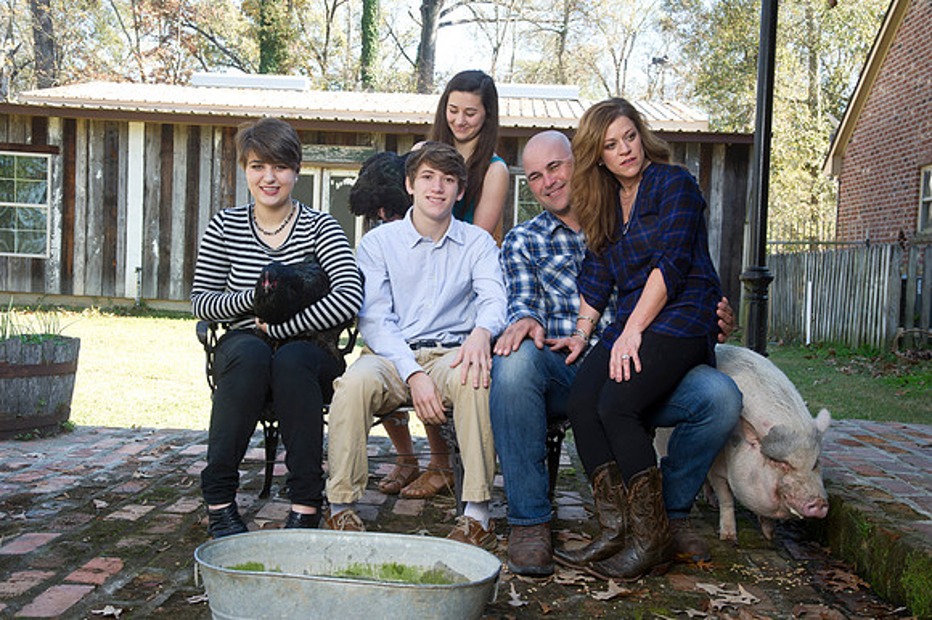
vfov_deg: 31.9
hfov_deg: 46.4
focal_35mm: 42
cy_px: 310
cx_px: 466
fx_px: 1087
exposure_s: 1/100
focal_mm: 42
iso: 400
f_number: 9
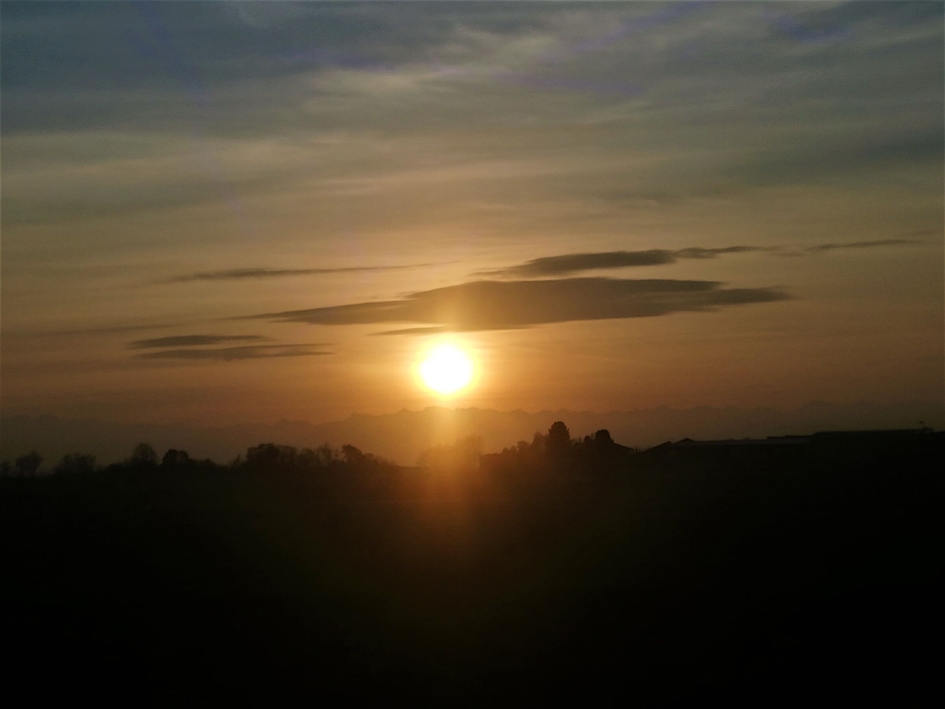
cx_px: 472
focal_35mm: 58
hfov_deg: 33.2
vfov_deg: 25.2
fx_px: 1583
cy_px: 354
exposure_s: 1/3831
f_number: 2.2
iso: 50
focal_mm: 3.81
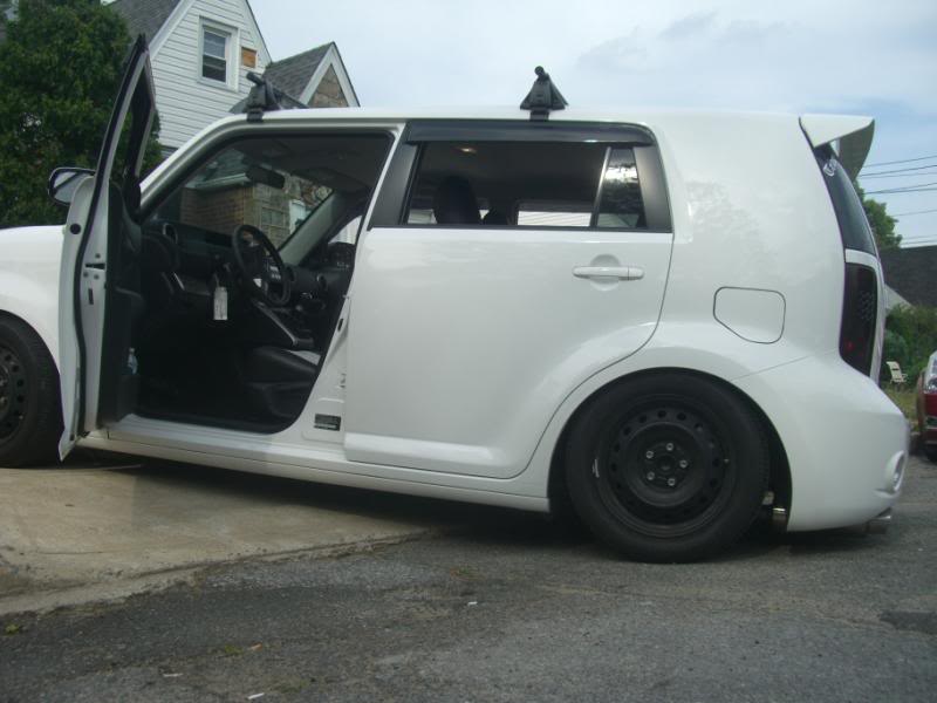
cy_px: 352
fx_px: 1029
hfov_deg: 49.0
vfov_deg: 37.7
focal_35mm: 38
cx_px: 468
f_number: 5.6
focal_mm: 7.9
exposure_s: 1/200
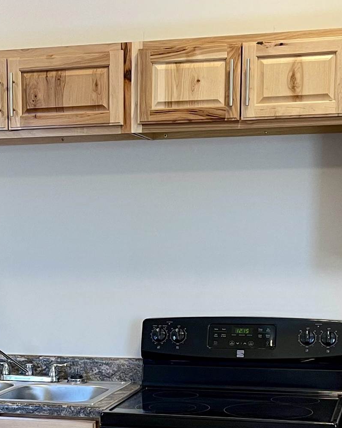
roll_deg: +0.0
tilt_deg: -9.1
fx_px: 949
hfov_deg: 20.2
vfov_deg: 24.7
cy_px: 380
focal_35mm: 75
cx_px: 69
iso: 100
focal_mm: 5.1
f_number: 1.6
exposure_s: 1/60
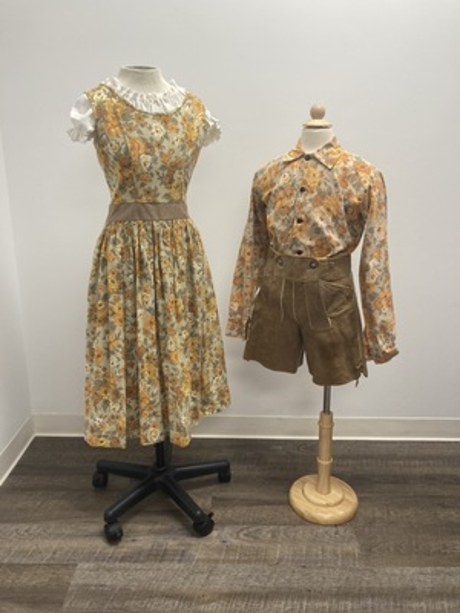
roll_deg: -0.8
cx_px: 230
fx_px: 496
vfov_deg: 63.4
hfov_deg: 49.7
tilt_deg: -16.2
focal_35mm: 28
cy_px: 306
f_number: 1.8
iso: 50
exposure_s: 1/60
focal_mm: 3.99
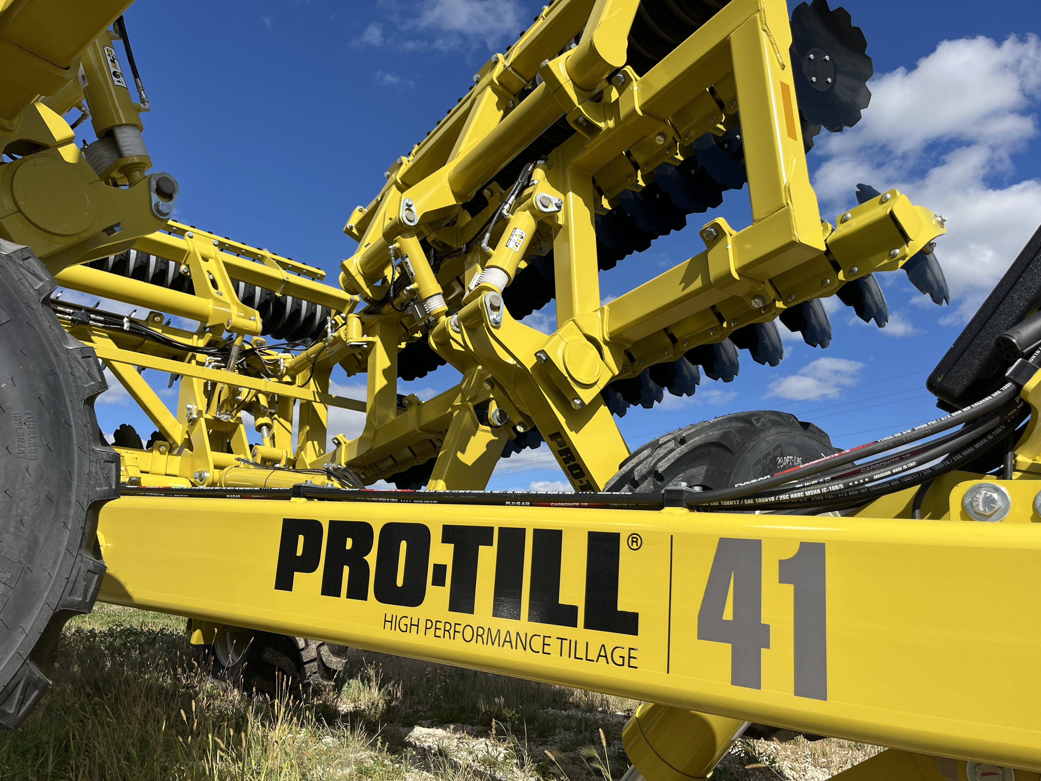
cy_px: 390
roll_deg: -1.5
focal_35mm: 26
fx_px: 782
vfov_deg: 53.1
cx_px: 520
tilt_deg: +12.8
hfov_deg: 67.3
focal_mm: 5.1
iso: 50
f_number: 1.6
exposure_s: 1/4484
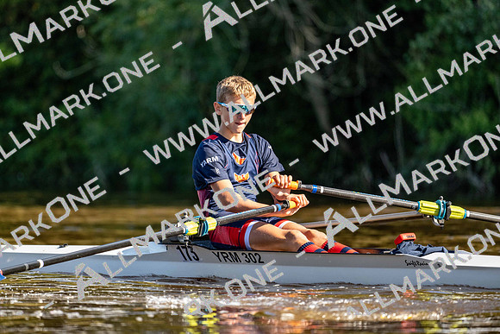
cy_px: 167
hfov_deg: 5.2
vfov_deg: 3.4
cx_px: 250
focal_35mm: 400
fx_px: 5557
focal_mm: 400
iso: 1400
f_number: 4.5
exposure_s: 1/3200
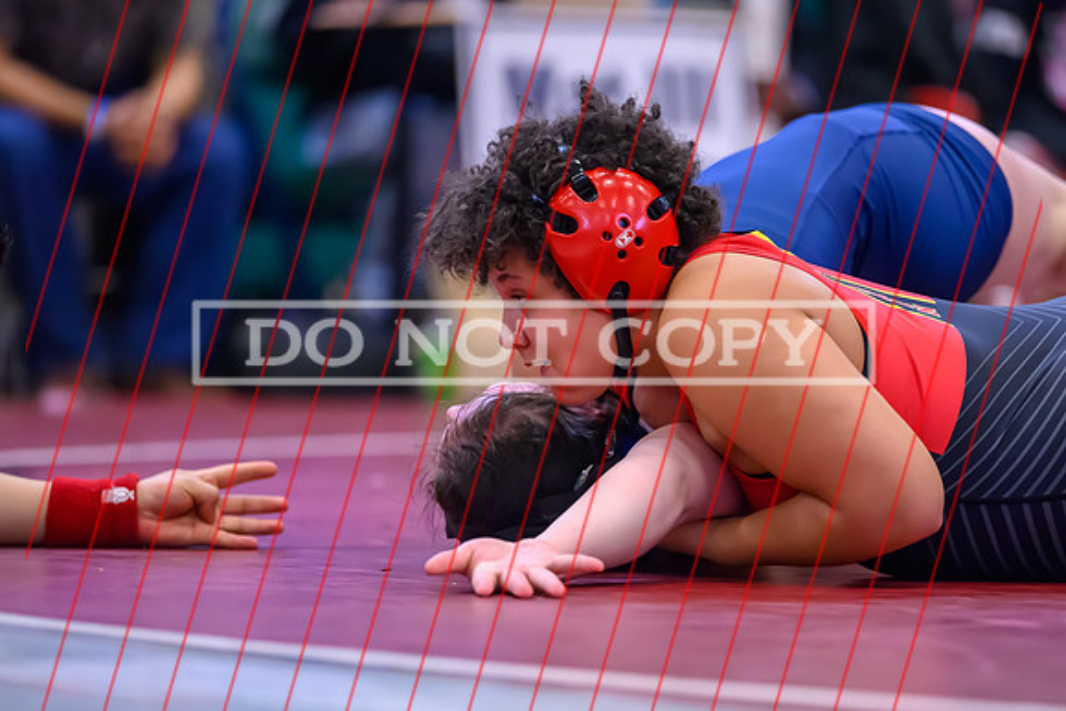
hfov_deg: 8.6
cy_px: 343
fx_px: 7076
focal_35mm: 239
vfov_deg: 5.8
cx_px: 578
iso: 10000
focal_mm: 200
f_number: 2.8
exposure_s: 1/640
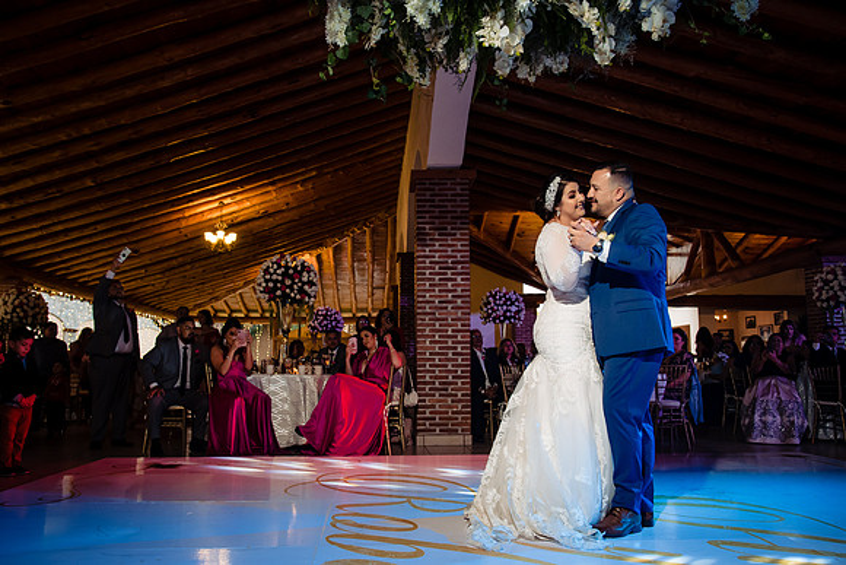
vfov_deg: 45.8
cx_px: 423
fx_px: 669
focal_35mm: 28
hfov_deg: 64.6
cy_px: 282
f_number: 6.3
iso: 2000
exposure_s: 1/100
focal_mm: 28
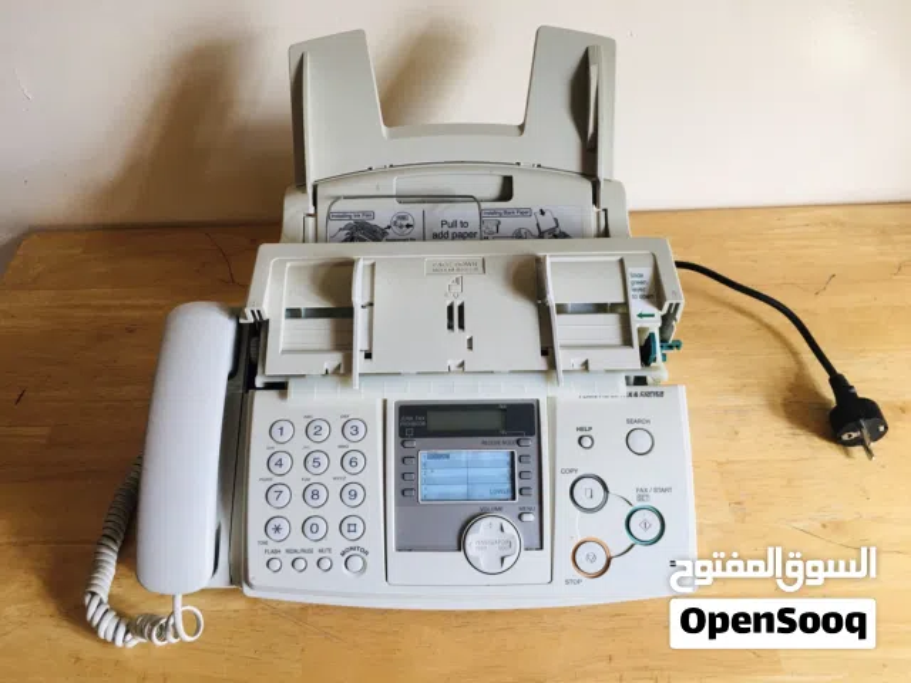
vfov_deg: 48.2
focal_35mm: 29
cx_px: 456
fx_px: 763
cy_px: 342
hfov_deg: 61.7
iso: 40
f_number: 2.2
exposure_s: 1/33
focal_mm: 4.15
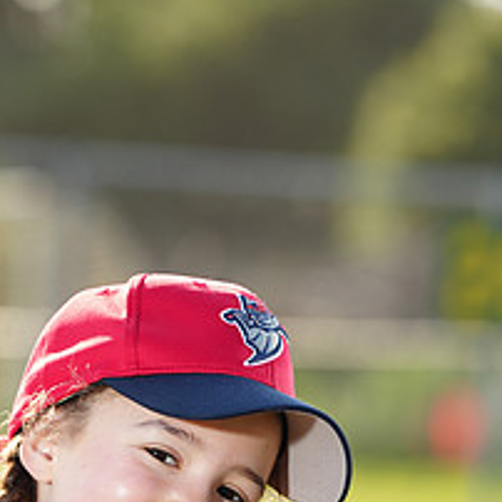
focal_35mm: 410
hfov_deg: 4.3
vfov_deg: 4.3
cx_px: 66
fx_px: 6727
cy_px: 669
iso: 100
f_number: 5
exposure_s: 1/250
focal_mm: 168
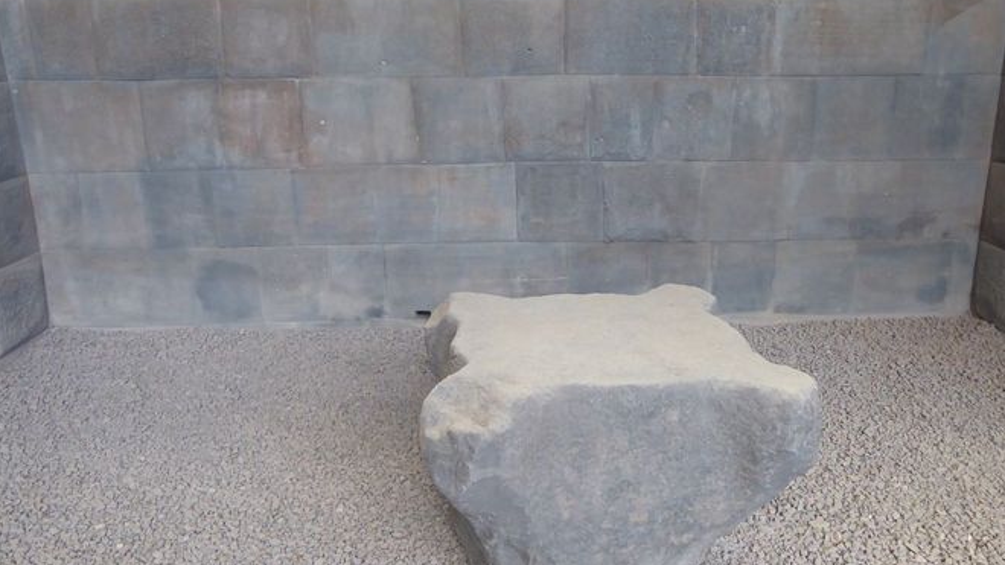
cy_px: 248
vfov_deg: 35.6
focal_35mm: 33
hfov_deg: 59.5
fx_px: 879
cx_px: 530
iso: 320
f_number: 3.3
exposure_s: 1/60
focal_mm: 4.3
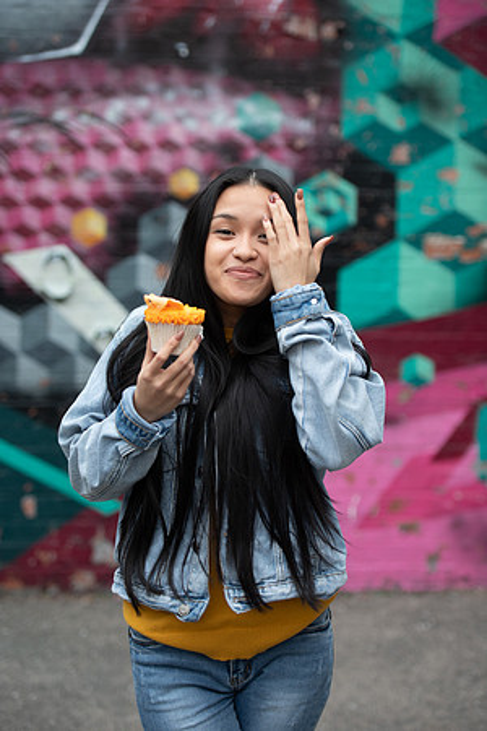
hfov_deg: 19.5
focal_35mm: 70
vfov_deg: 28.8
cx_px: 244
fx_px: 1420
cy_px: 366
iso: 250
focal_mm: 70
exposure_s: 1/125
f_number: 2.8
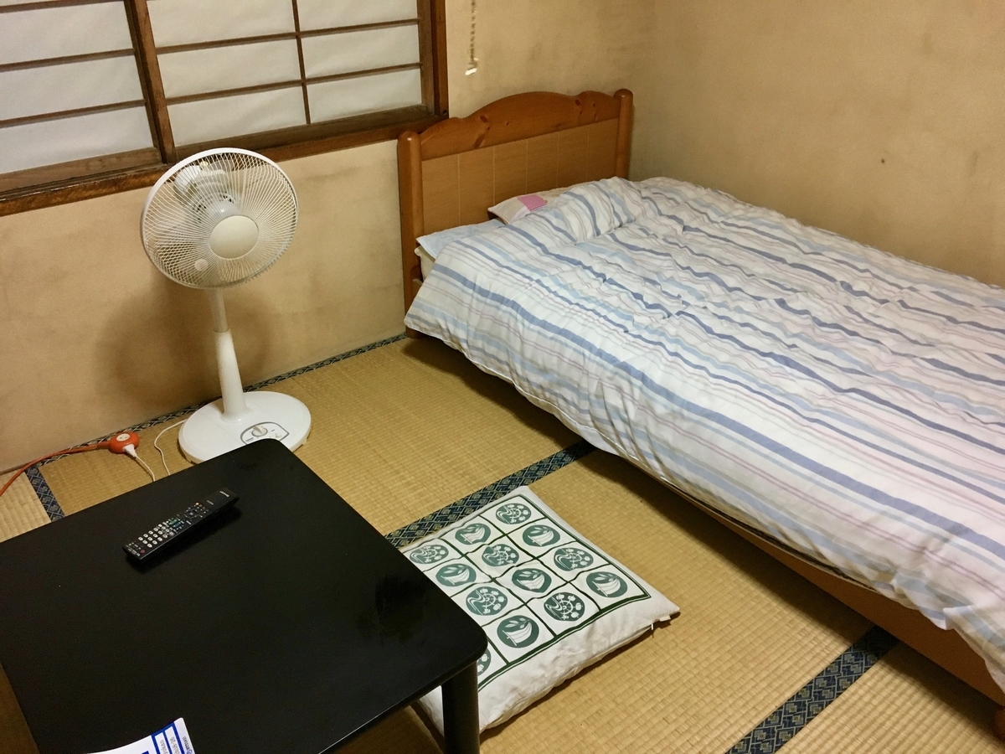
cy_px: 377
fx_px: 842
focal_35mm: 29
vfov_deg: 48.2
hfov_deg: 61.7
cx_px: 502
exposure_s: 1/33
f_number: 2.2
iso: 200
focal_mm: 4.15
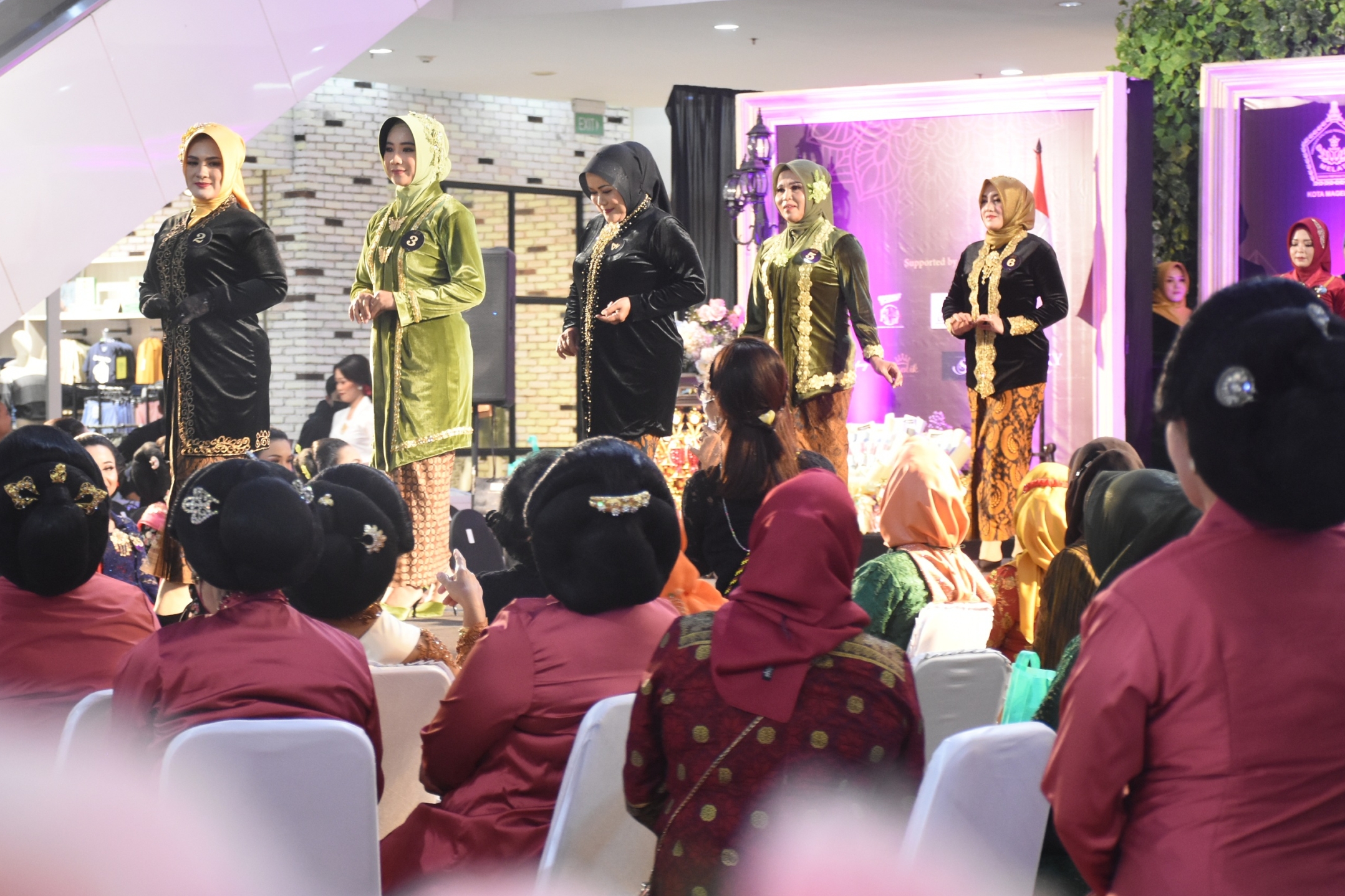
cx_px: 660
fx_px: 3325
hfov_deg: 22.9
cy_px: 501
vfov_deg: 15.4
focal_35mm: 89
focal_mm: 50
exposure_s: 1/25
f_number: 4.8
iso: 1600
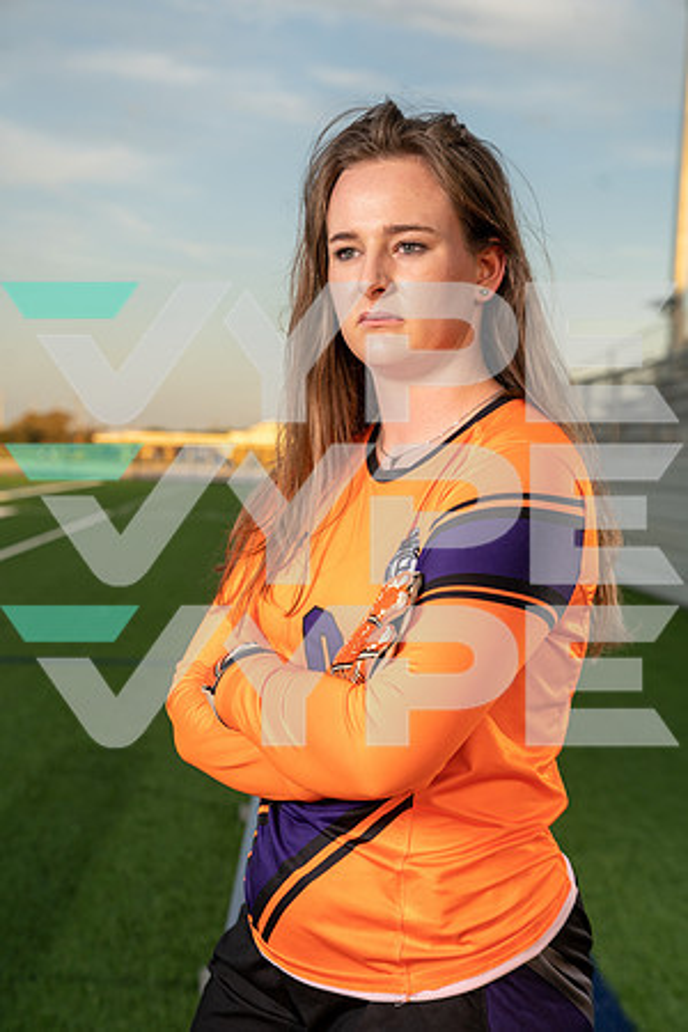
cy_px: 516
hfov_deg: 23.8
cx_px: 344
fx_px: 1634
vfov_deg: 35.1
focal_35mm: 57
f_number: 5
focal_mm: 57
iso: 320
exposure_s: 1/400
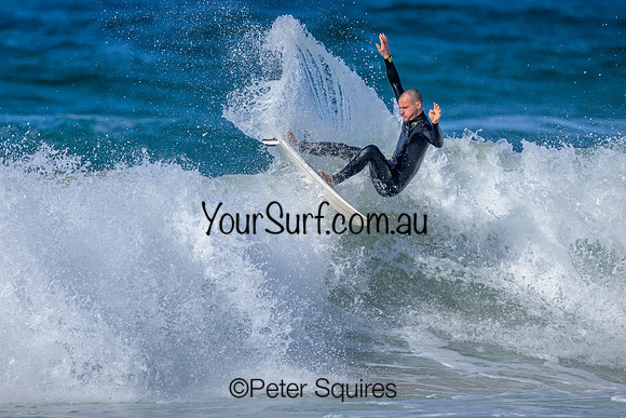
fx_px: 16077
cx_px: 264
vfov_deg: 1.5
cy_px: 218
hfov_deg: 2.2
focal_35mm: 924
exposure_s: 1/2000
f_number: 6.3
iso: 180
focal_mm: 800
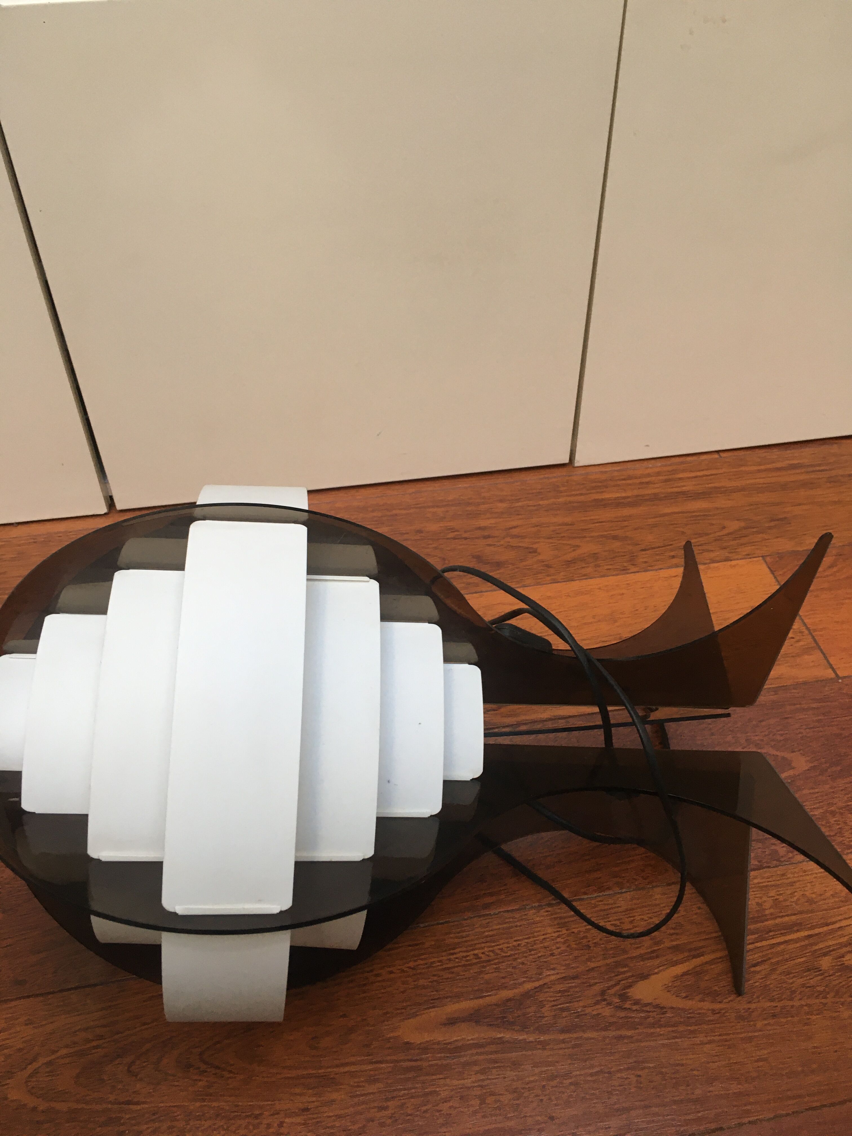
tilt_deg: -43.8
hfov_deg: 48.2
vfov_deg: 61.7
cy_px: 568
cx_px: 426
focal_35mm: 29
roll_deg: +0.6
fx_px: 952
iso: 80
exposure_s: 1/33
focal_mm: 4.15
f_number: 2.2
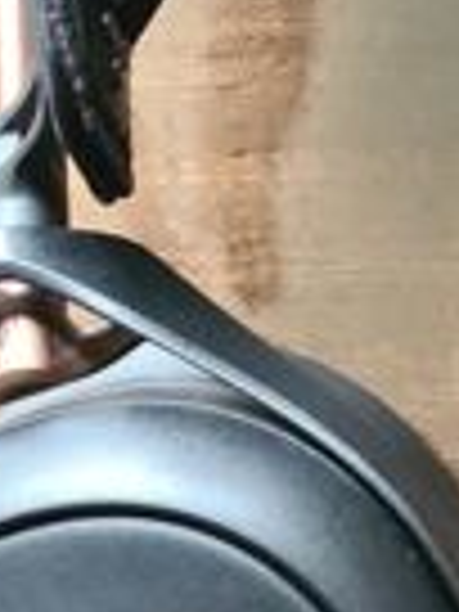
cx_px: 504
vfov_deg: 15.7
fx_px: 2157
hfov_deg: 12.0
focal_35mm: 122
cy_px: 688
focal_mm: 5.4
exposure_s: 1/50
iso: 800
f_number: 1.8
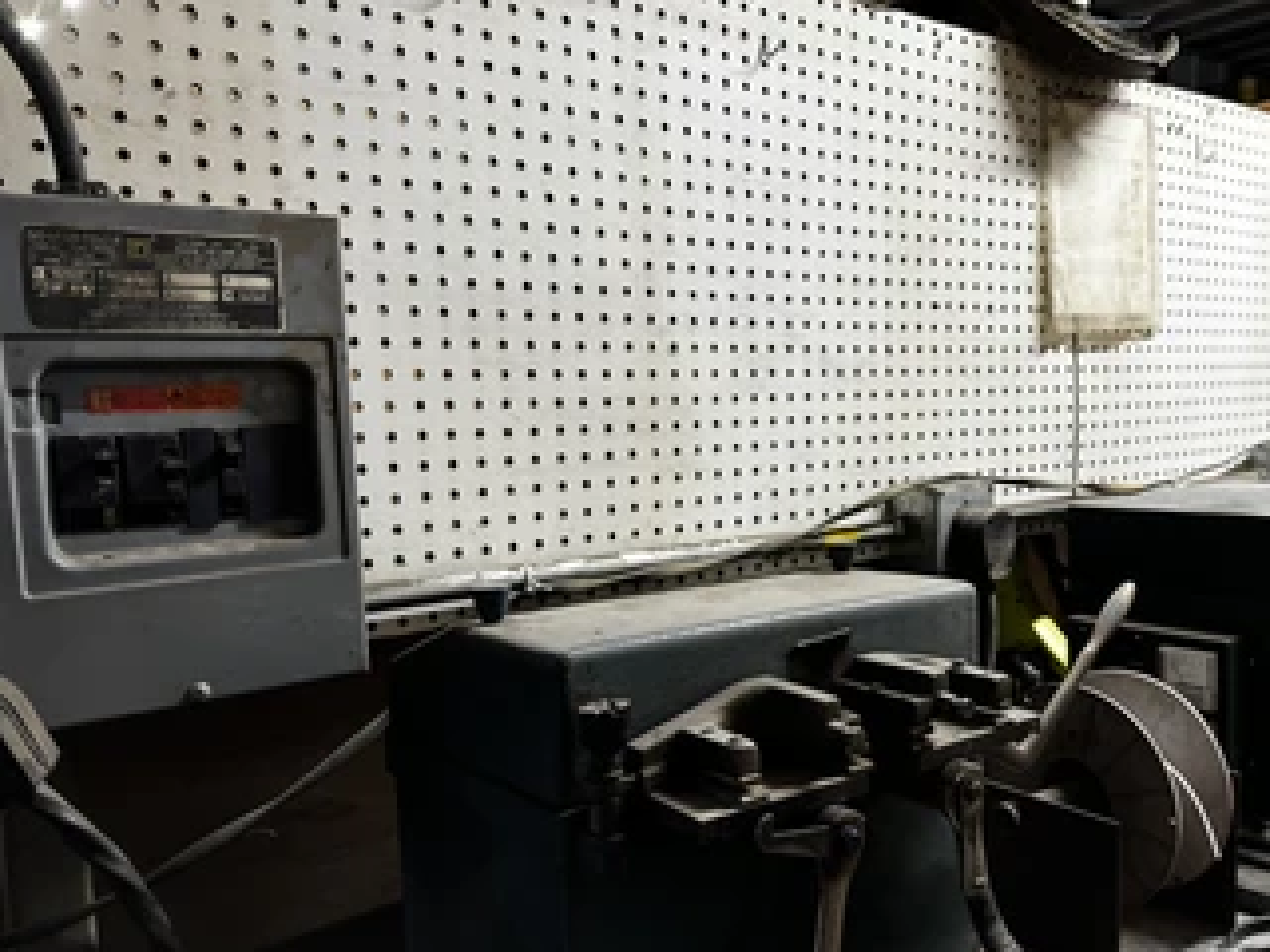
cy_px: 516
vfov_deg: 46.8
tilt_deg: -6.8
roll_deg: +2.4
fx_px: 1101
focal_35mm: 30
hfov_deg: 59.5
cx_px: 762
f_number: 1.78
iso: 200
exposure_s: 1/60
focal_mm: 6.76
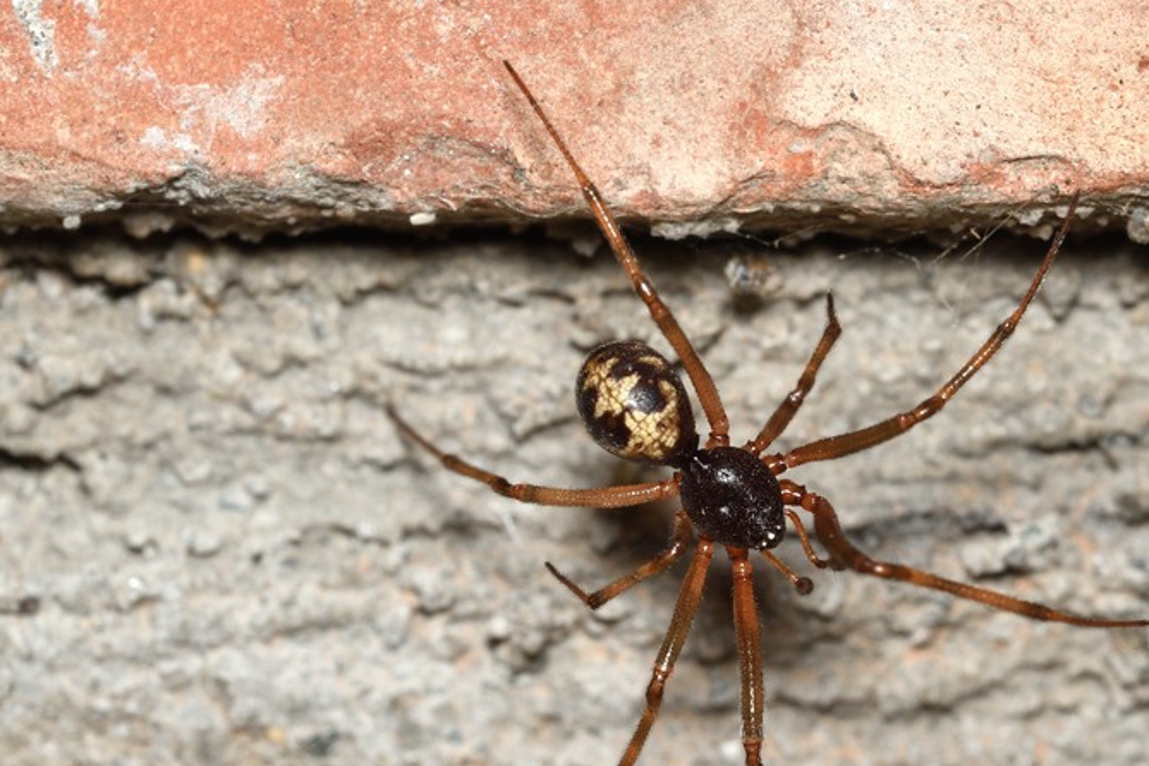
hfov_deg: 6.4
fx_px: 10308
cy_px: 489
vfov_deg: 4.3
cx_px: 721
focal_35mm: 323
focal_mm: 150
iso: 400
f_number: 10
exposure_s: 1/250
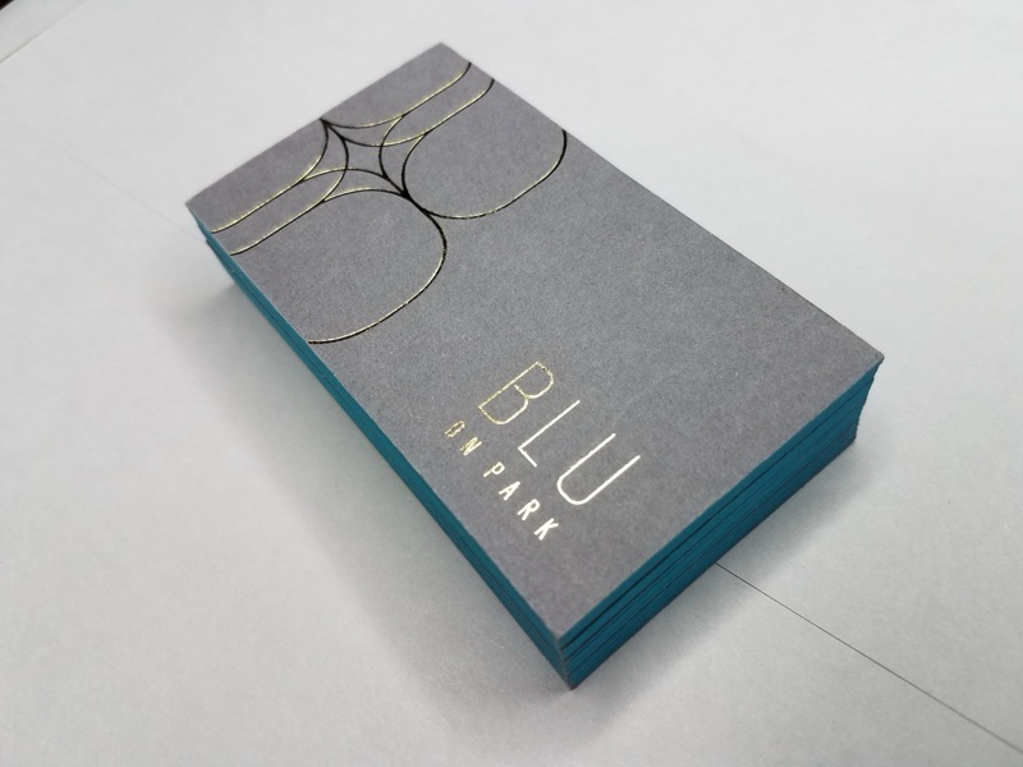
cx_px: 512
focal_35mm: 26
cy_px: 384
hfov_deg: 67.3
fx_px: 768
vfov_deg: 53.1
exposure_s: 1/210
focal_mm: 4.2
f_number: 1.7
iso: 40
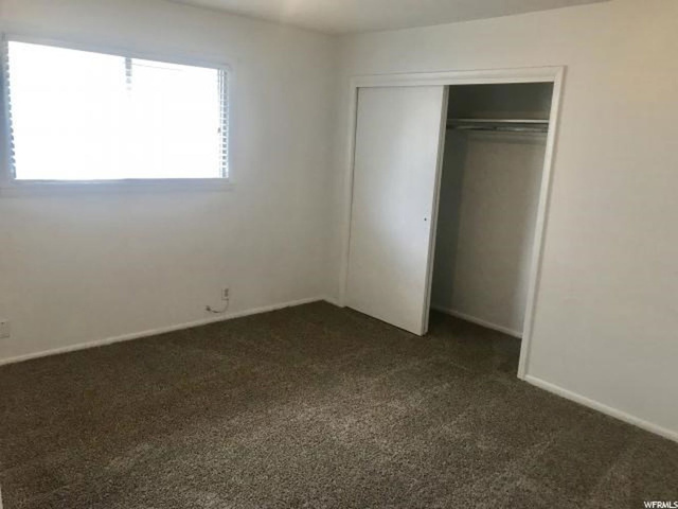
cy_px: 254
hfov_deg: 63.4
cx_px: 339
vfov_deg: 49.7
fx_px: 548
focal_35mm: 28
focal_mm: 3.99
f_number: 1.8
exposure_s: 1/30
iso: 32
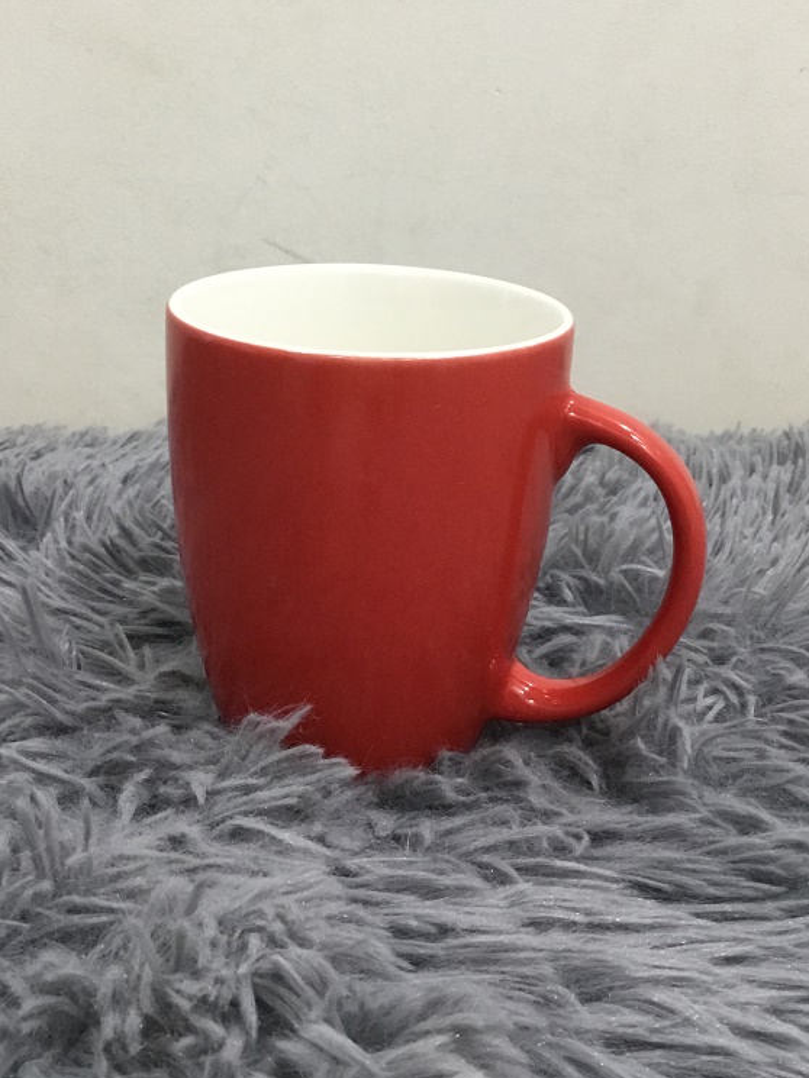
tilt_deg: -16.4
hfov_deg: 29.1
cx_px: 362
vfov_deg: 38.0
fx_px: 1558
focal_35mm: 50
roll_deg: +0.4
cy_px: 426
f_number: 2.4
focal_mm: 3.3
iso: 125
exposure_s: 1/33
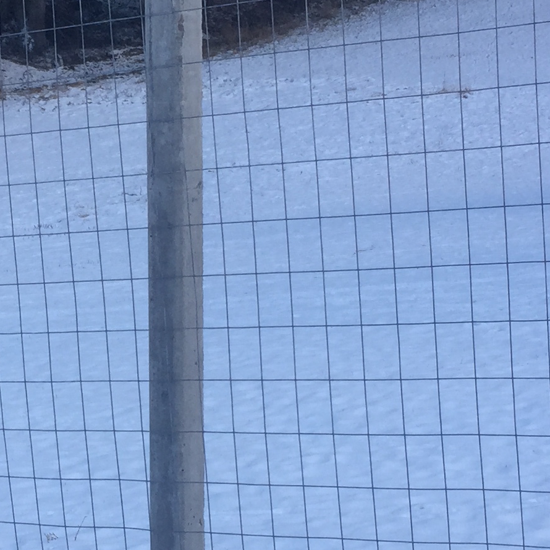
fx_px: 1690
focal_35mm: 94
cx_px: 125
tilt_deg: -7.5
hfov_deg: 18.3
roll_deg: +0.1
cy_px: 388
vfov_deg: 18.4
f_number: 2.2
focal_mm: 4.15
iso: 32
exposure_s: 1/321
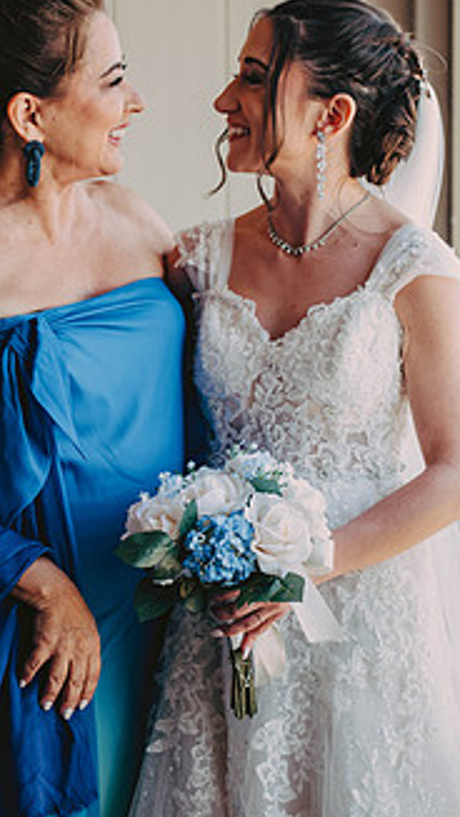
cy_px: 267
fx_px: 2970
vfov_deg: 15.6
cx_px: 192
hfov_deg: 8.9
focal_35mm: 137
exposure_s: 1/200
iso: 320
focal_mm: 95
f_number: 2.8
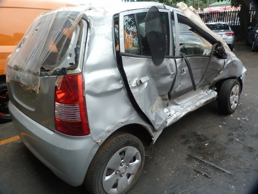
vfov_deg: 54.9
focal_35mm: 25
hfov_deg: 69.4
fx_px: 186
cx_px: 129
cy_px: 97
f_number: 2.8
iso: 80
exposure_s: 1/80
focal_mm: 4.5
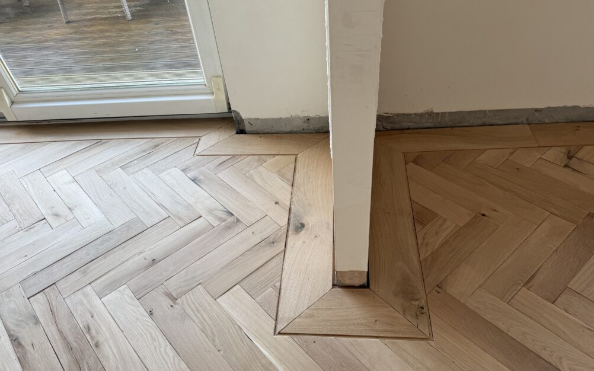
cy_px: 218
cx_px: 293
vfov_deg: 47.4
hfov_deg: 70.4
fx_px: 421
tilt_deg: -47.3
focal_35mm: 26
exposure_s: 1/121
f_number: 1.78
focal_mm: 6.76
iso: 125
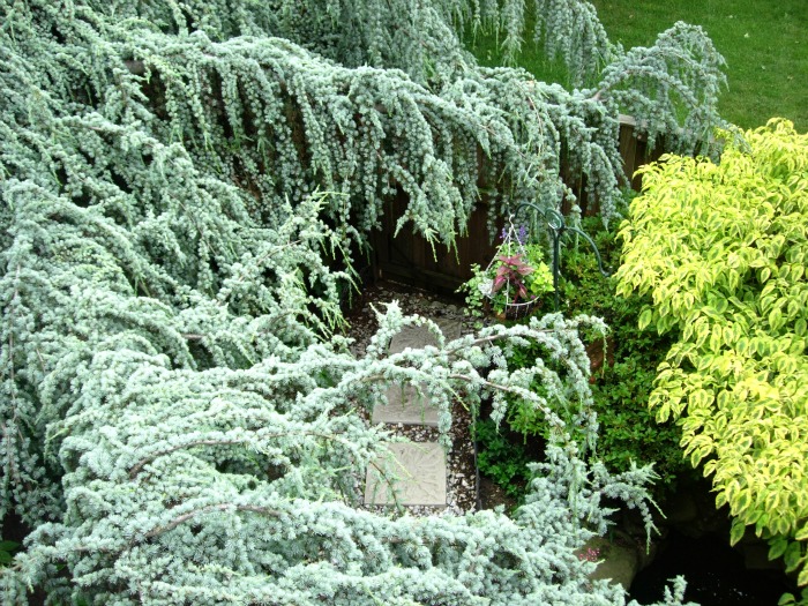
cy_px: 303
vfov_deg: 37.7
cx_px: 404
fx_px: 887
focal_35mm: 38
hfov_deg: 49.0
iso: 64
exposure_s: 1/384
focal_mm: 7.8
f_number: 2.8
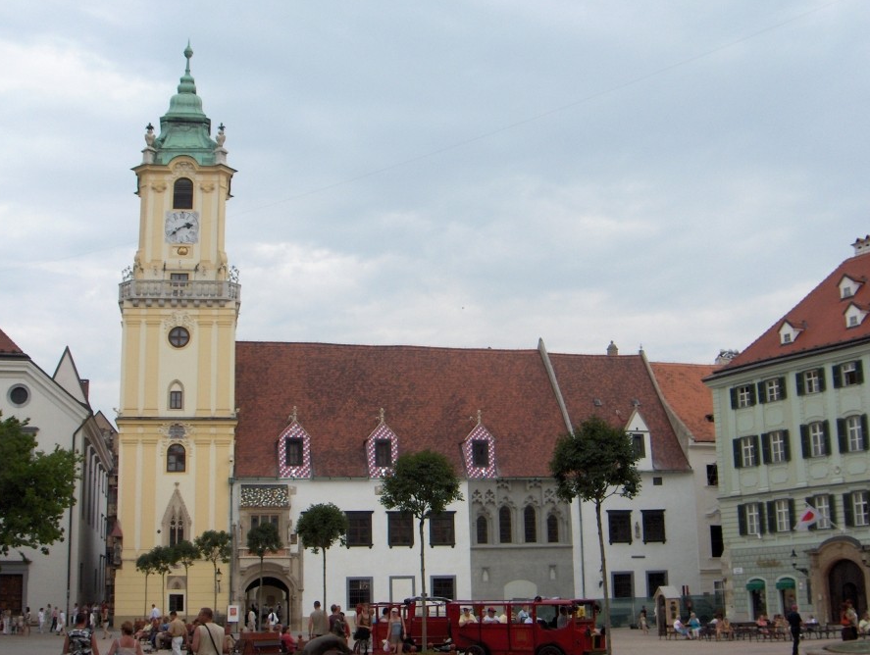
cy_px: 311
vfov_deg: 32.3
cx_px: 415
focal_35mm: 45
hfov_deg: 42.0
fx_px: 1133
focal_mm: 8
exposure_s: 1/680
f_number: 4.8
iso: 100
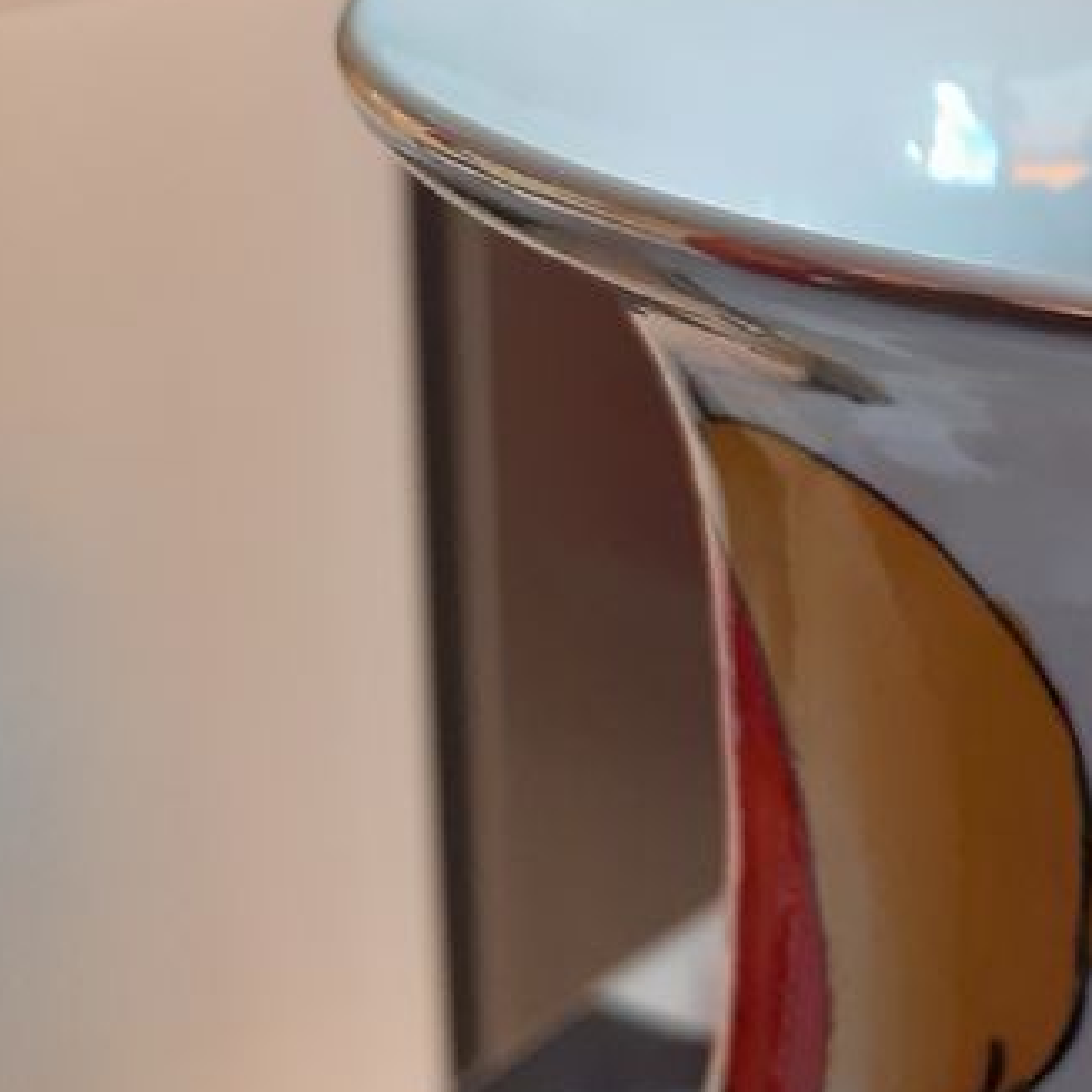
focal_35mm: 73
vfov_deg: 23.6
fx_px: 2605
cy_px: 458
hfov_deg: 21.4
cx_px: 1433
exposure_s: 1/50
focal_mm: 3.6
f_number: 1.9
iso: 160
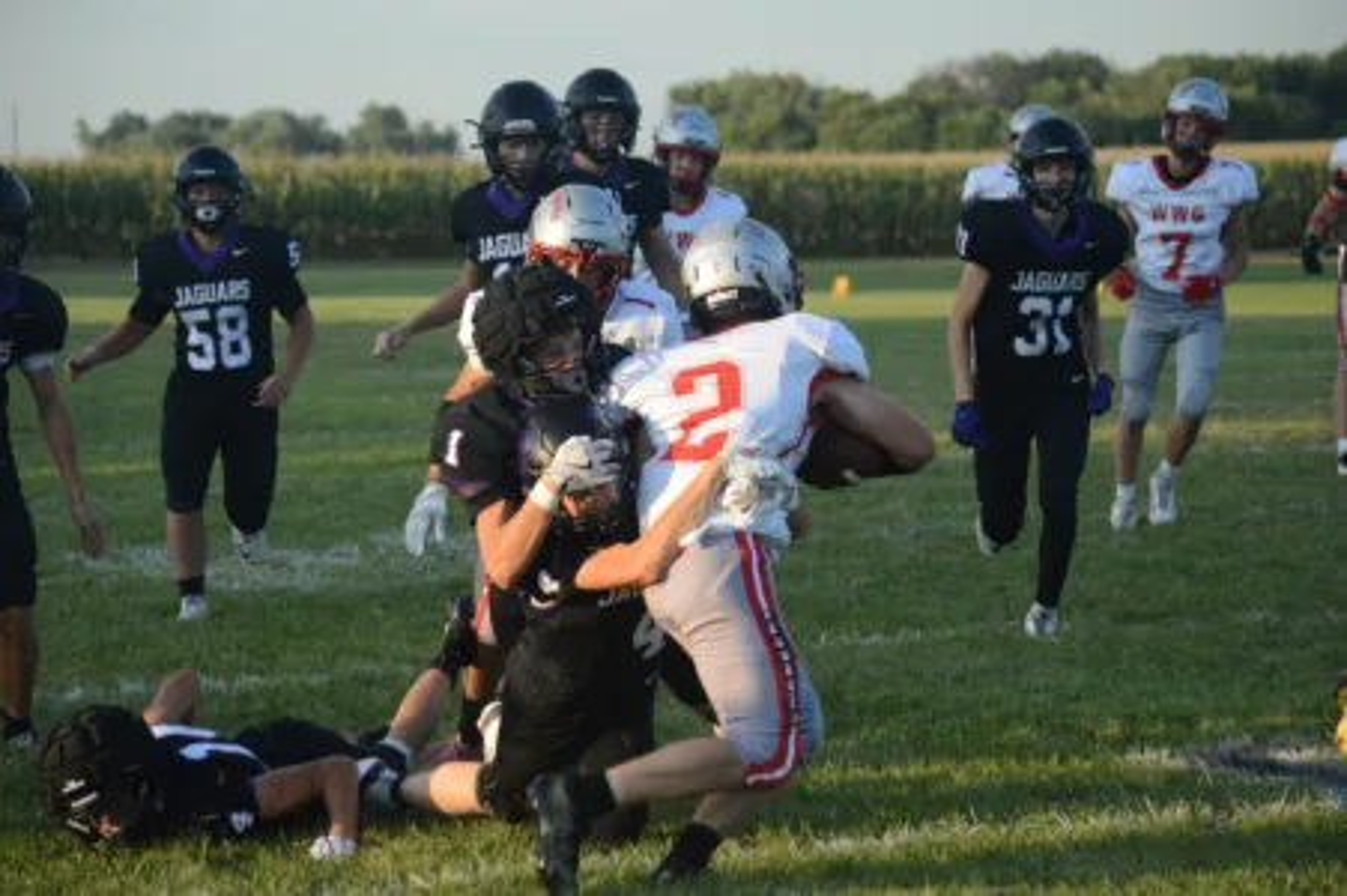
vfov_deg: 9.1
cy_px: 448
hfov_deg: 13.7
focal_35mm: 150
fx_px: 5608
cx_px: 674
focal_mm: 100
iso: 1600
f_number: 4.8
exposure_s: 1/2500
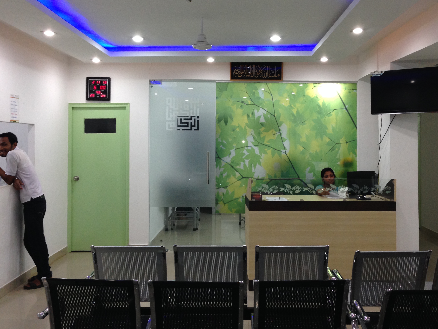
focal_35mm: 40
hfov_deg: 46.8
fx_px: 506
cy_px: 135
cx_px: 233
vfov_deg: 35.9
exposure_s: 1/20
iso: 100
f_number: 2.4
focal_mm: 4.12
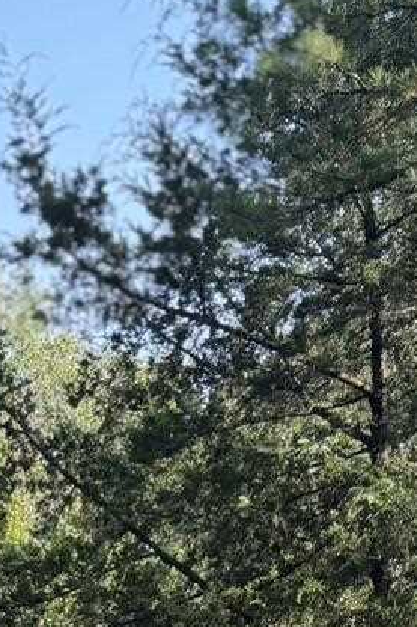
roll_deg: +0.8
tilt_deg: -18.8
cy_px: 1269
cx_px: -188
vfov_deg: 14.0
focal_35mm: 123
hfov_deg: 10.8
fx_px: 2139
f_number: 1.78
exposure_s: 1/567
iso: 100
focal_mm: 6.76
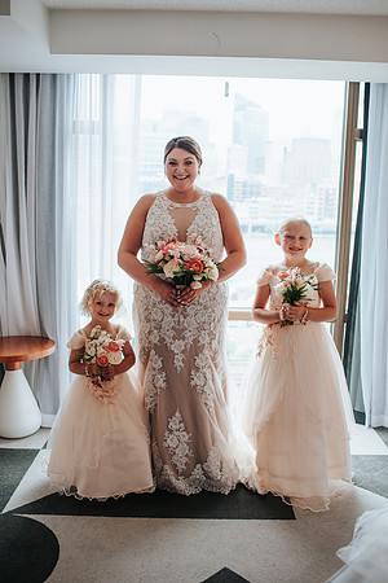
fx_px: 566
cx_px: 194
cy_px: 292
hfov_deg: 37.9
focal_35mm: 35
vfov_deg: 54.4
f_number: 3.2
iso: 320
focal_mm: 35
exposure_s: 1/200
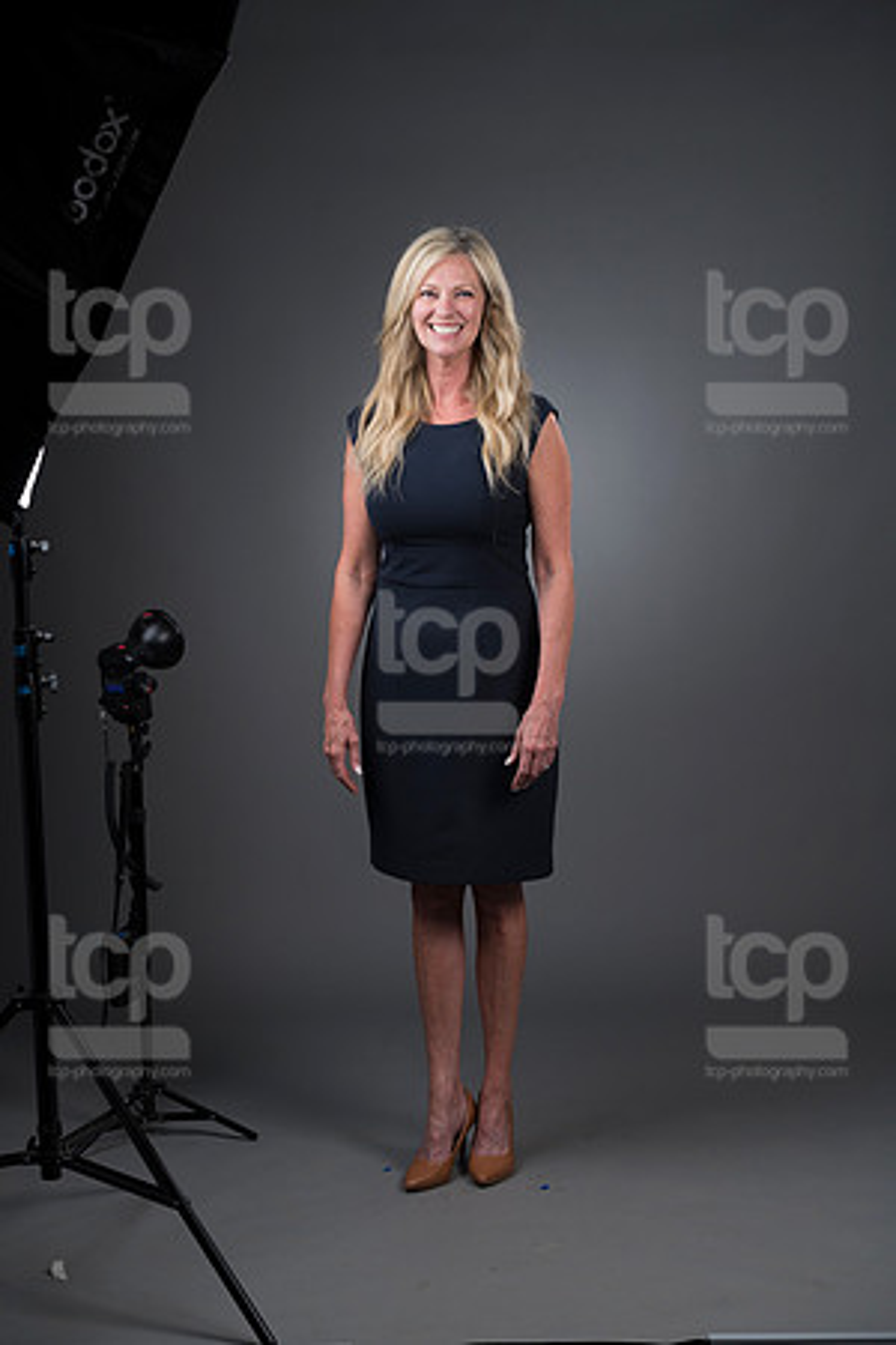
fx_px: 2986
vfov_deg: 25.4
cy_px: 672
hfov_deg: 17.1
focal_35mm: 80
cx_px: 448
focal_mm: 80
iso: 160
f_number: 5.6
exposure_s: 1/250
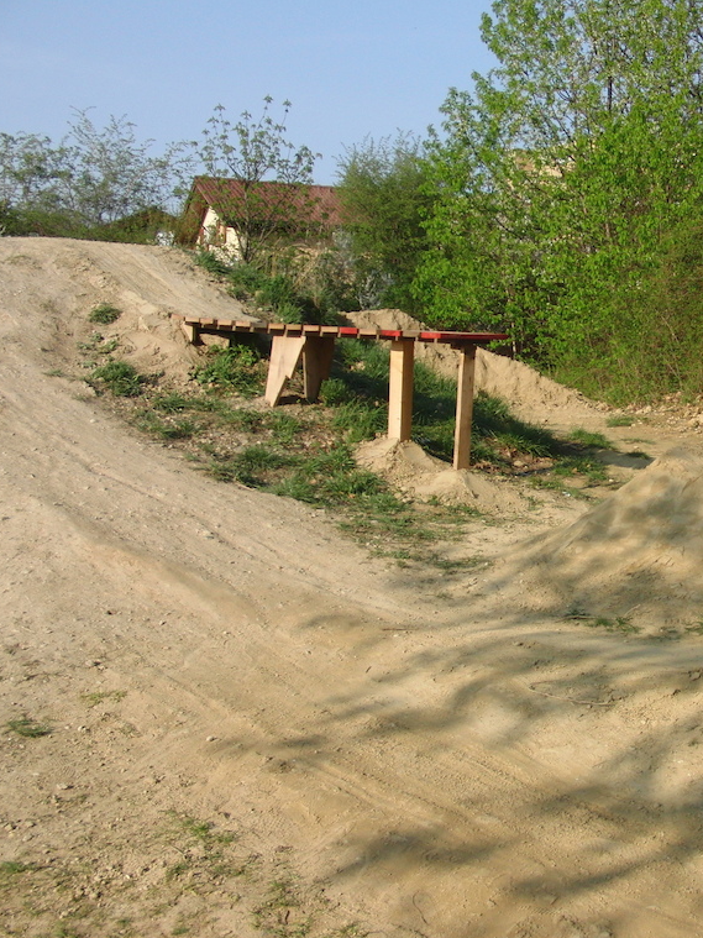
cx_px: 597
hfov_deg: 24.7
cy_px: 472
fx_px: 1571
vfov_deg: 33.2
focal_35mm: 58
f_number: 3.7
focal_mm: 7.54
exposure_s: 1/800
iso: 100
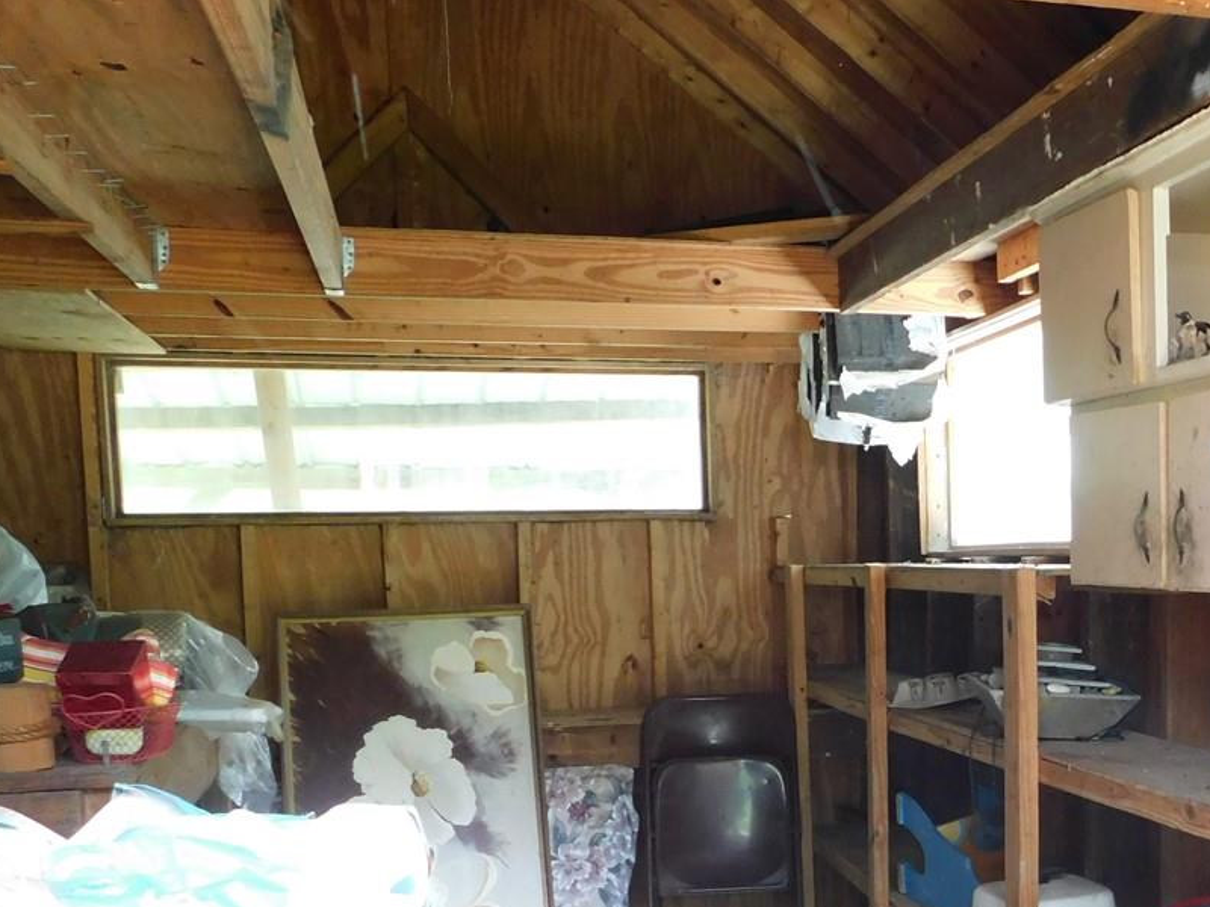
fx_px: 1608
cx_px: 959
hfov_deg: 39.7
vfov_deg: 30.7
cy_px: 736
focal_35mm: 46
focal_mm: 4
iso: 280
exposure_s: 1/30
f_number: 3
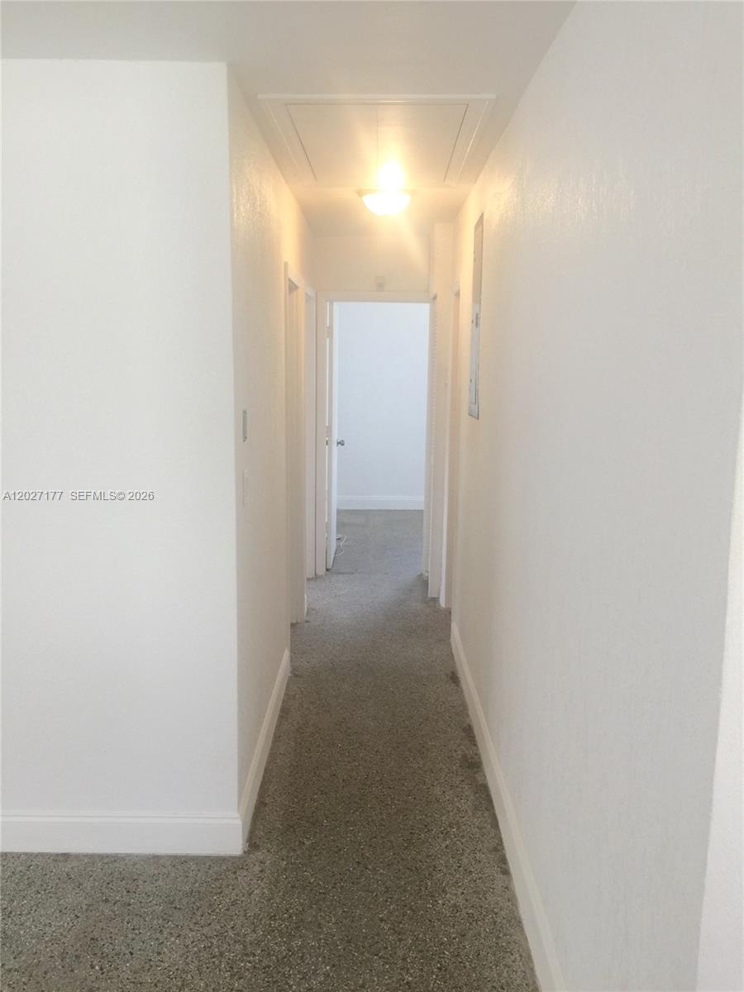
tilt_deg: -7.4
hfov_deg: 48.2
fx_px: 831
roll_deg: -0.4
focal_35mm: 29
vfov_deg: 61.7
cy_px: 496
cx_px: 372
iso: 32
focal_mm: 4.15
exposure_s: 1/30
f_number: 2.2
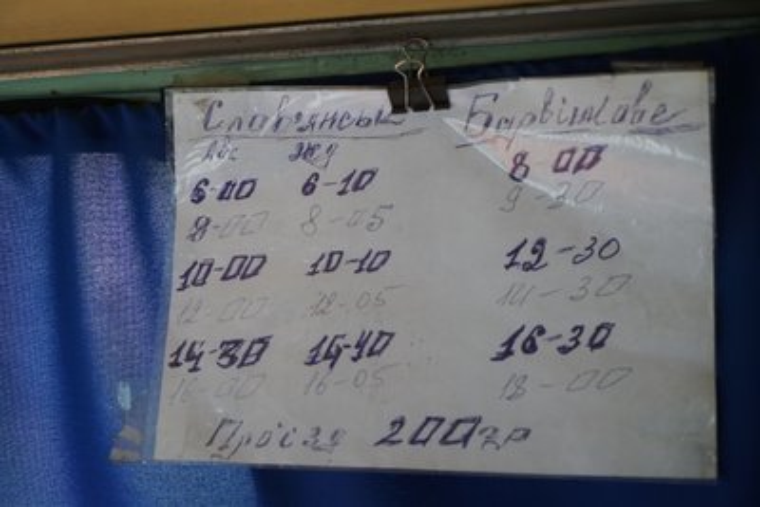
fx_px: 1035
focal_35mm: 49
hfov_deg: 40.3
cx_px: 380
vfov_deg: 27.5
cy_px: 254
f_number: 4
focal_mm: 49
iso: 4000
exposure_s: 1/160
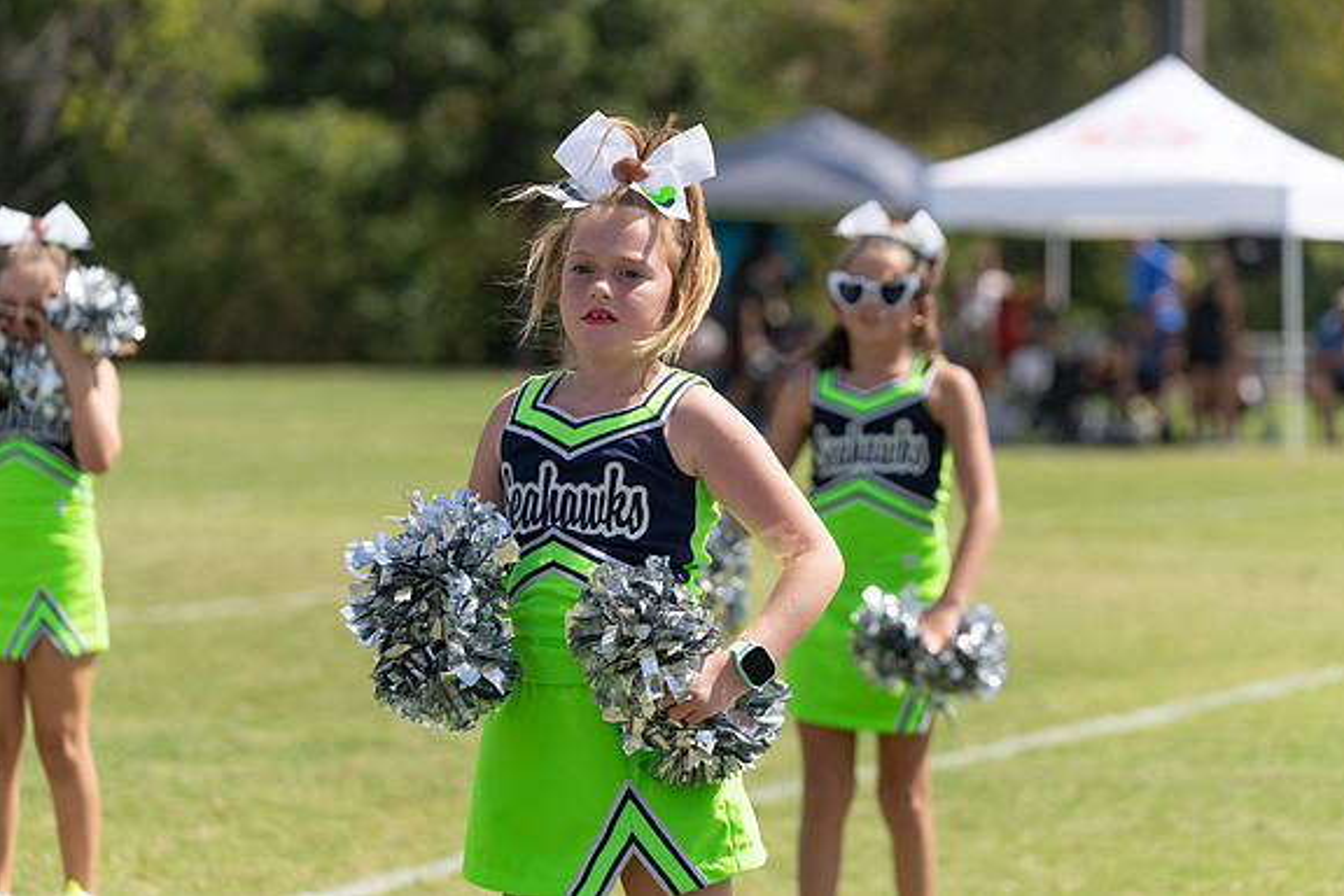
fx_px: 5338
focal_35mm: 143
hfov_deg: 14.3
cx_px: 674
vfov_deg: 9.6
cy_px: 447
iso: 160
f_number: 4
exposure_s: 1/1600
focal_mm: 142
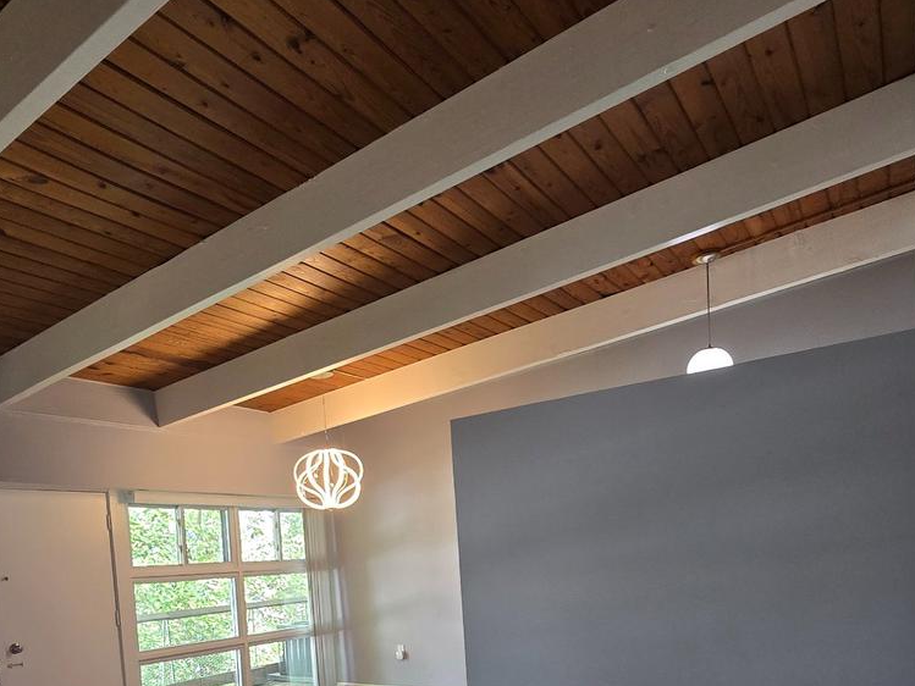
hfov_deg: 69.3
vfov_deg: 49.8
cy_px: 596
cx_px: 423
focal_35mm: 25
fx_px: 661
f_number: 2.2
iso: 250
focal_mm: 2.2
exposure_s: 1/60
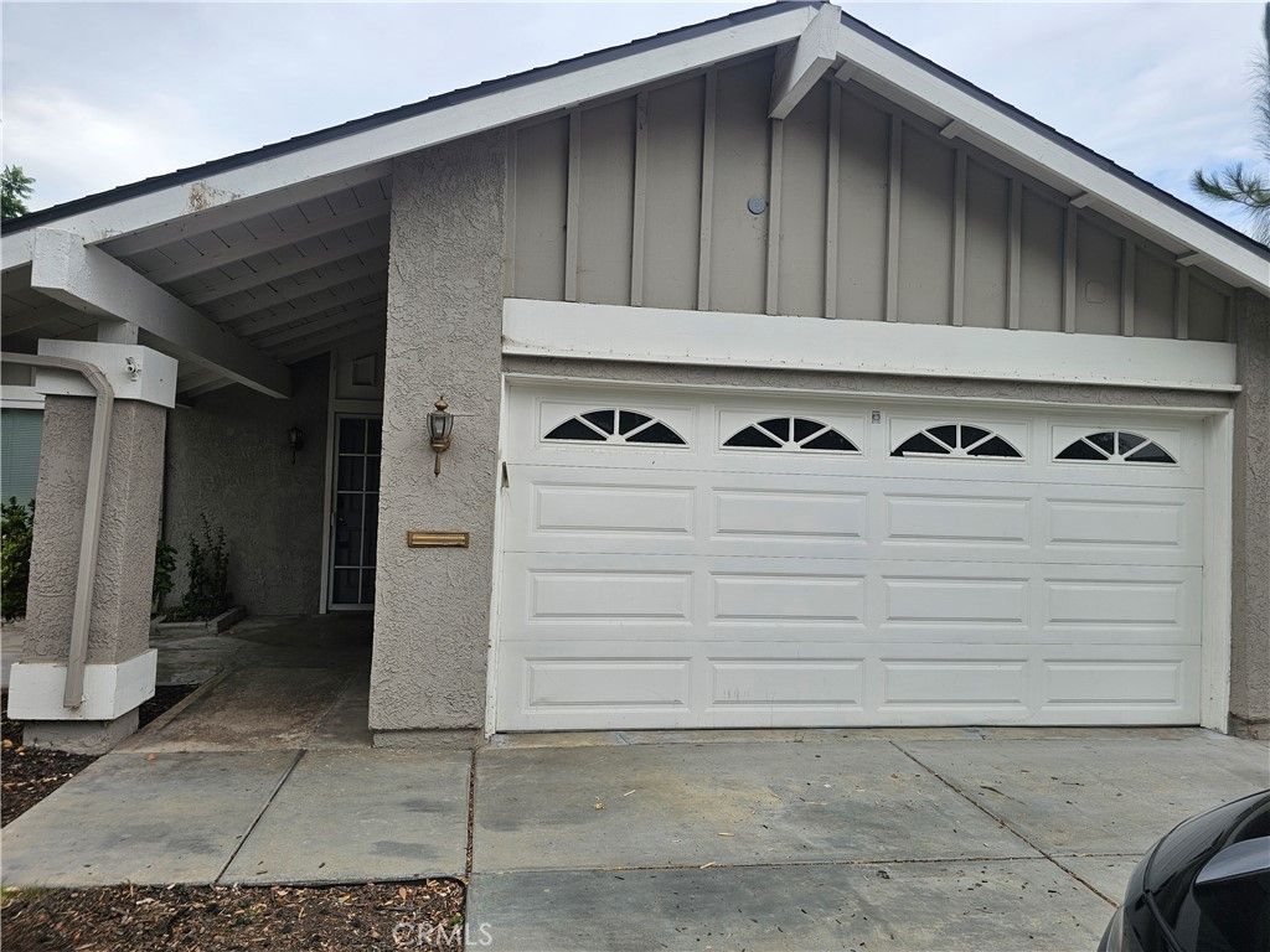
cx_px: 635
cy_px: 476
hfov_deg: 73.9
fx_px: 844
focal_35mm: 23
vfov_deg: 58.9
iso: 10
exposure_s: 1/477
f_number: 1.7
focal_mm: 6.3
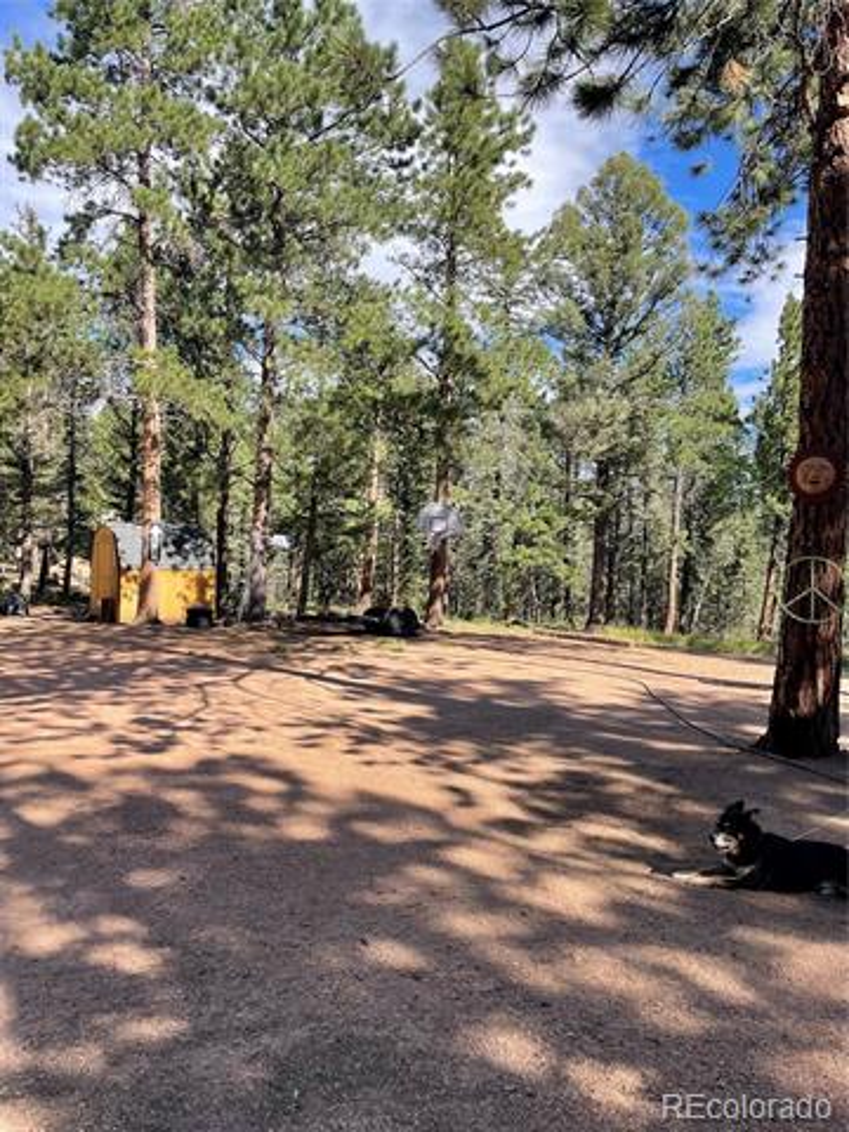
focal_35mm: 26
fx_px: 850
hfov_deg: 53.1
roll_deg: -1.6
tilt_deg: -0.4
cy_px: 566
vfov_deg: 67.3
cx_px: 424
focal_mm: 4.2
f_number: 1.6
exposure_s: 1/1221
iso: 32
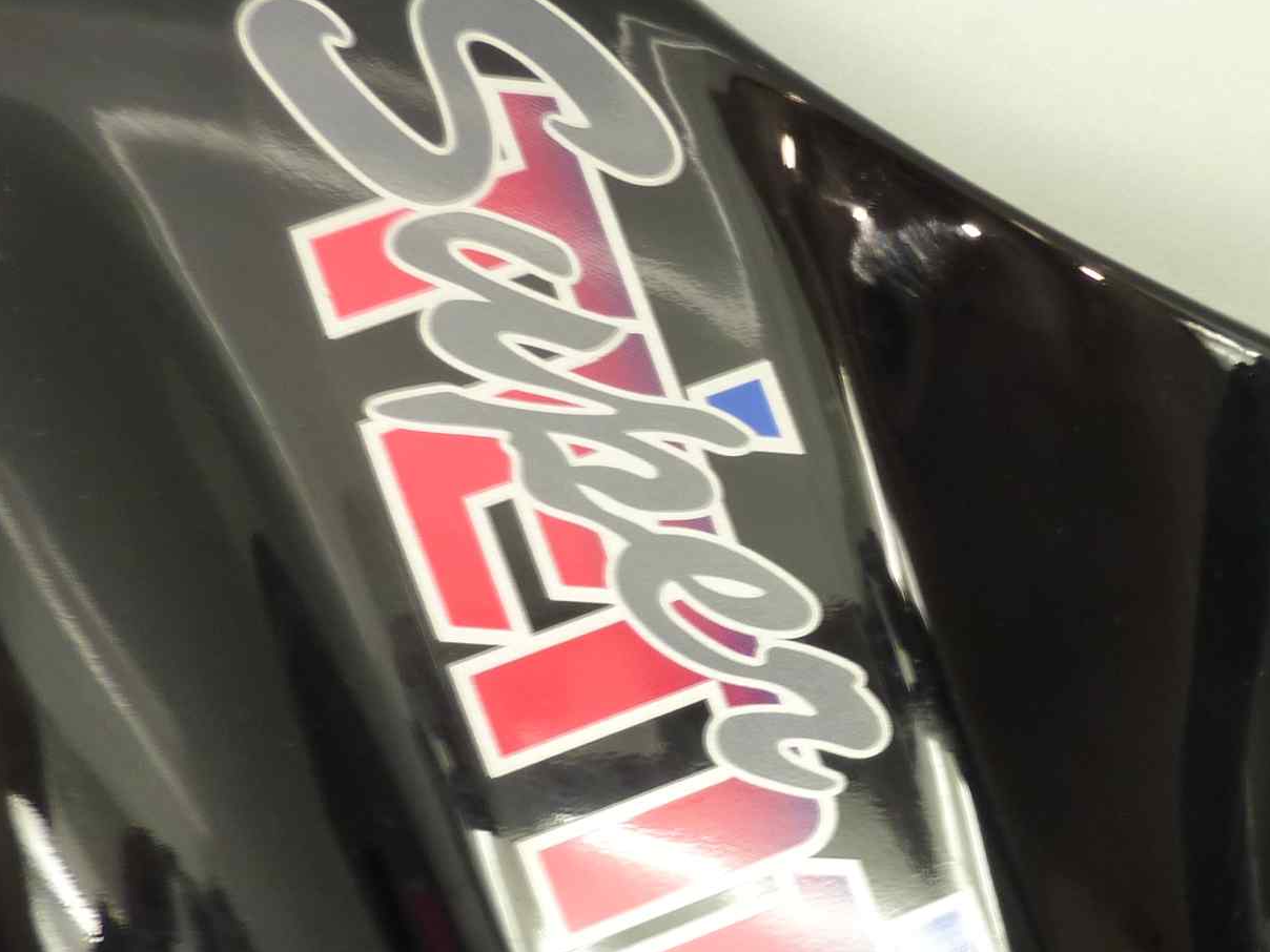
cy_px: 601
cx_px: 937
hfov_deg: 35.4
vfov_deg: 27.4
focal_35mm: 53
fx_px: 1944
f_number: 3.3
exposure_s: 1/8
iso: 125
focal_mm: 4.1
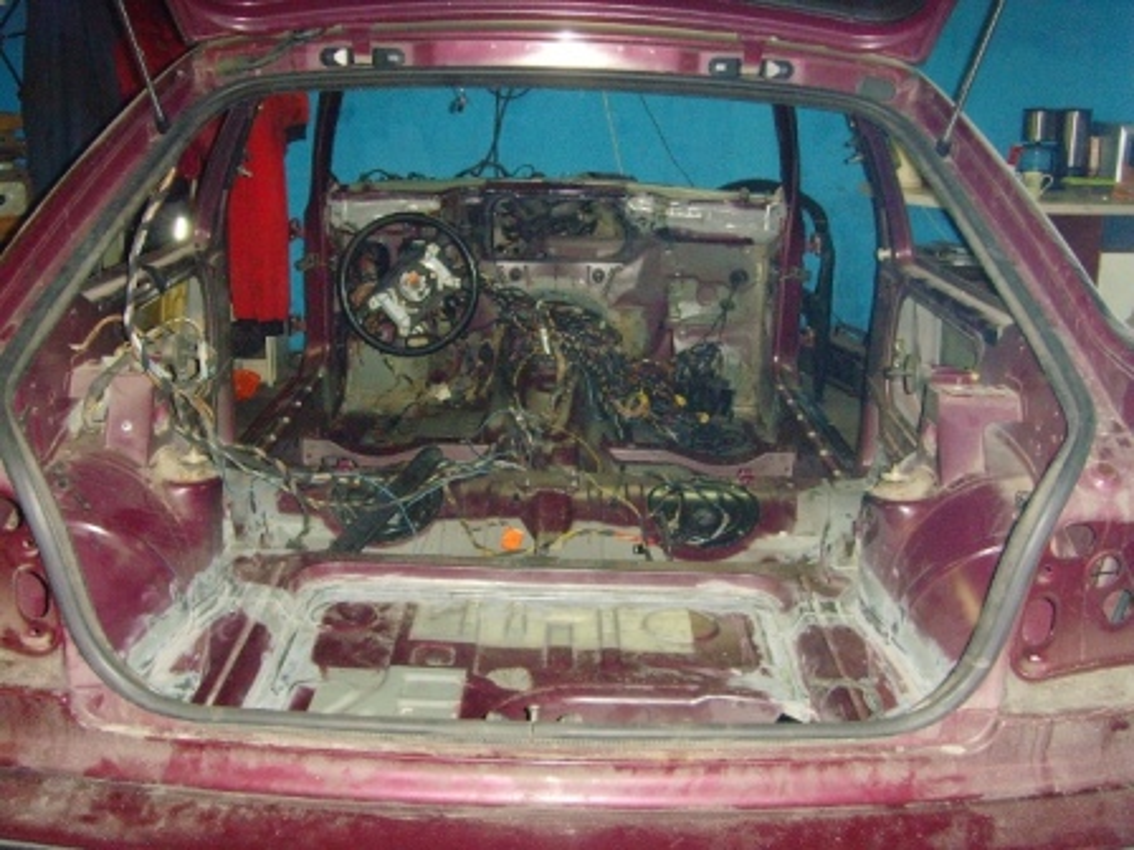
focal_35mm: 39
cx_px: 567
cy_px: 425
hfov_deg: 47.9
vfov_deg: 36.8
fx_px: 1278
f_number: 3.5
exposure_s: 1/45
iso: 400
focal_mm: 6.6
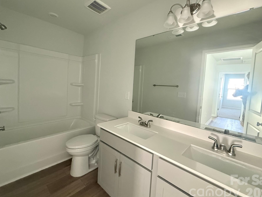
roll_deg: -3.5
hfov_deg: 94.5
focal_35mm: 16
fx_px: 121
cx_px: 127
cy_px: 91
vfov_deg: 78.0
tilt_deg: -3.0
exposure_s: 1/60
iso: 1000
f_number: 2.2
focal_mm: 2.22
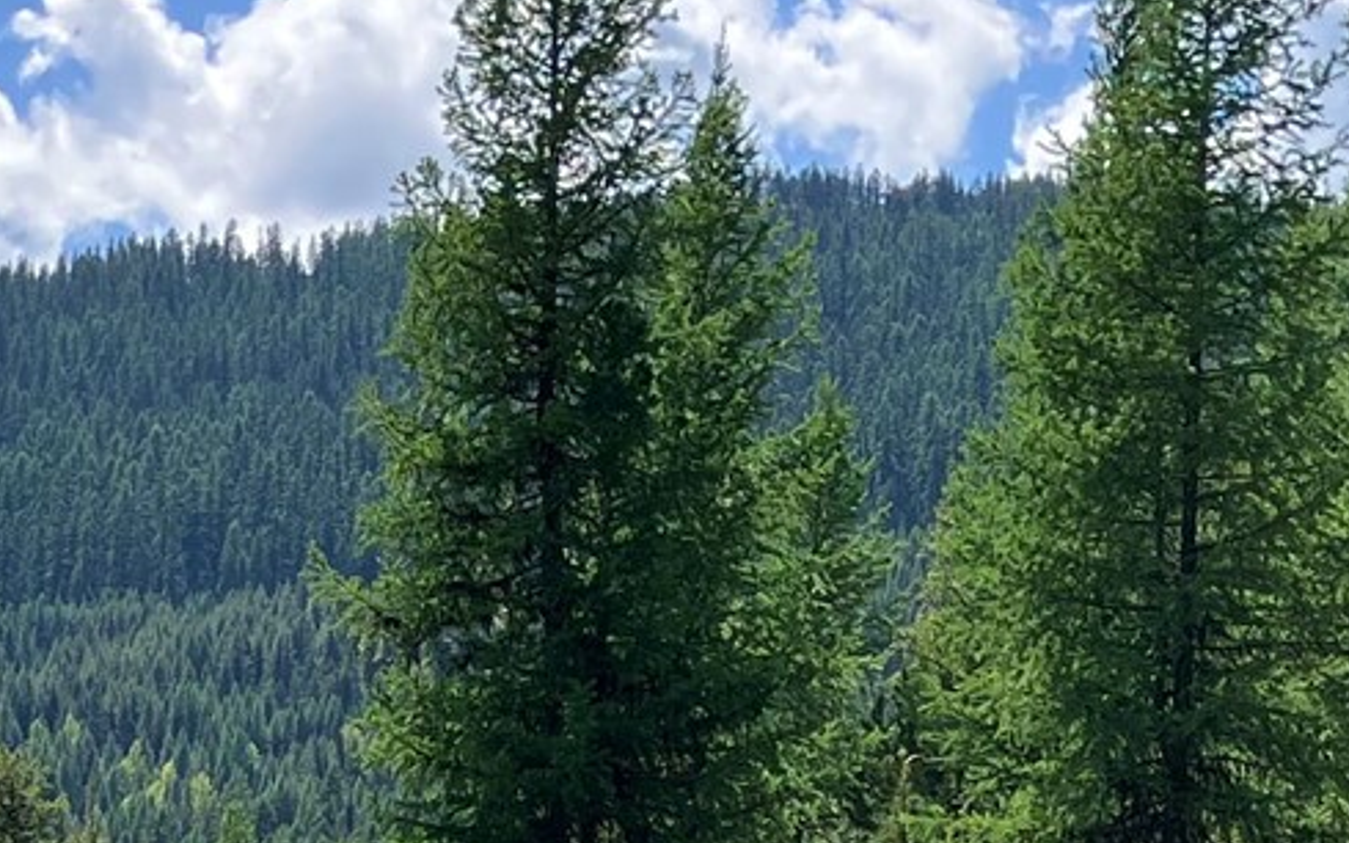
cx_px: 292
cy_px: 1705
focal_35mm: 124
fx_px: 4558
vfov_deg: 9.8
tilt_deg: -3.5
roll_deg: +0.0
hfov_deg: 16.7
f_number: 1.8
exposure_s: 1/1185
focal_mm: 3.99
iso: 32
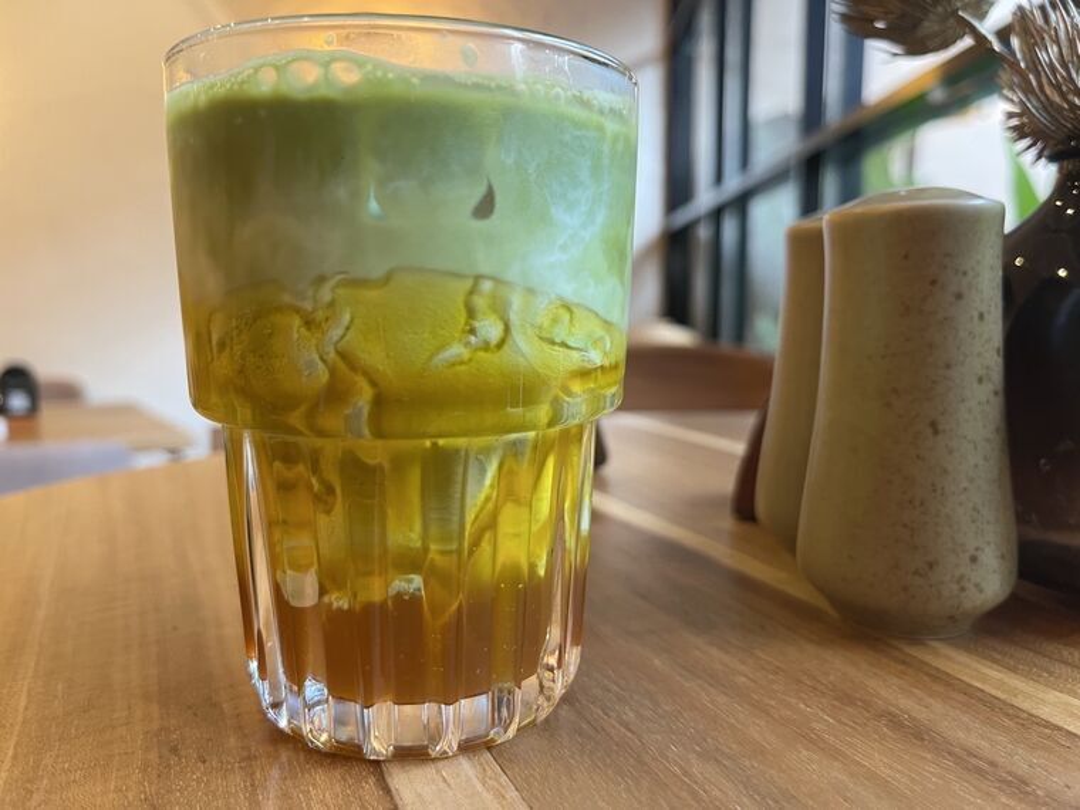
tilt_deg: -8.2
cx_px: 540
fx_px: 811
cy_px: 405
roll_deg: -0.4
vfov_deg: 53.1
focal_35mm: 26
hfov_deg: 67.3
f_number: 1.6
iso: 200
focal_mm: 5.1
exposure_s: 1/50
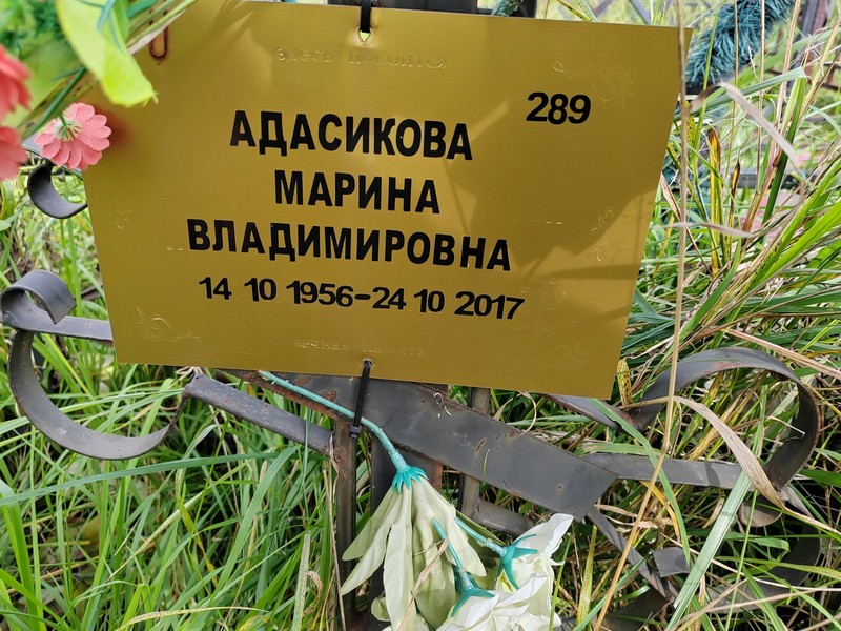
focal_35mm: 27
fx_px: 656
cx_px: 420
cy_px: 316
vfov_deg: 51.4
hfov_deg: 65.3
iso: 100
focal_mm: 5.52
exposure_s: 1/300
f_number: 1.9
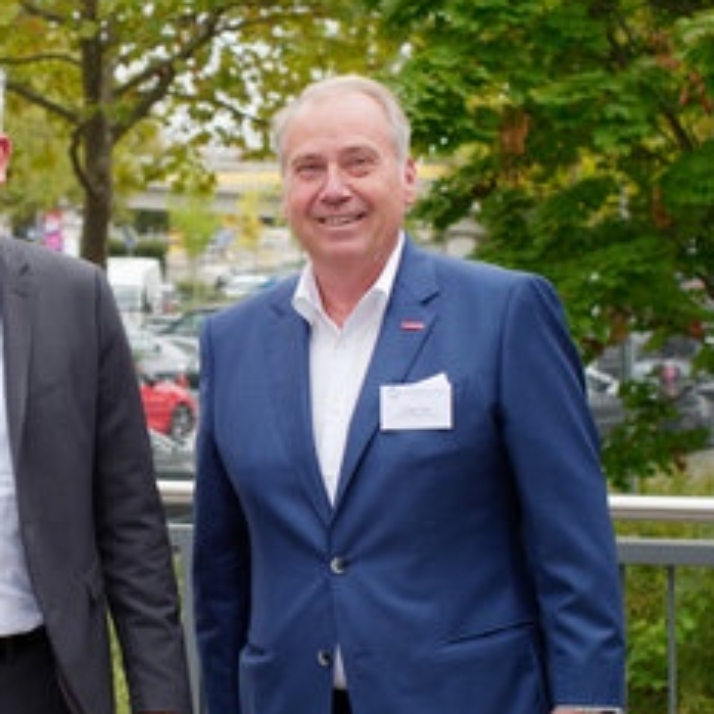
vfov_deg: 10.9
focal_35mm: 161
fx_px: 3757
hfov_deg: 10.8
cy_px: 368
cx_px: 141
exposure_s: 1/320
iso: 400
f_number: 3.2
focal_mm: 53
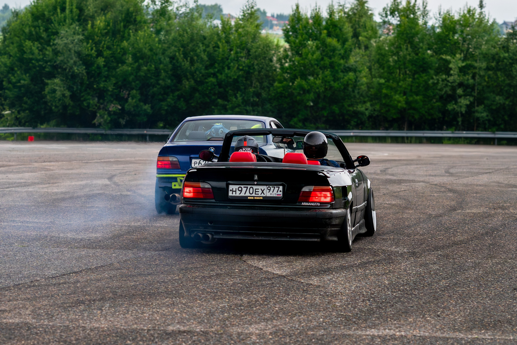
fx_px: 2350
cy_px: 147
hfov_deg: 12.5
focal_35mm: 164
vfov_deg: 8.4
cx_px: 174
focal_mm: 85
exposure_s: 1/250
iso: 640
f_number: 3.5
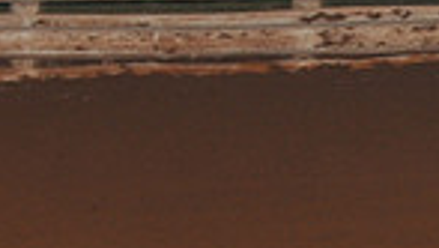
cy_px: 128
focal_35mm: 414
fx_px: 4824
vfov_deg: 2.9
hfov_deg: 5.2
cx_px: 600
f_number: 6.3
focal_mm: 100
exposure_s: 1/320
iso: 1250
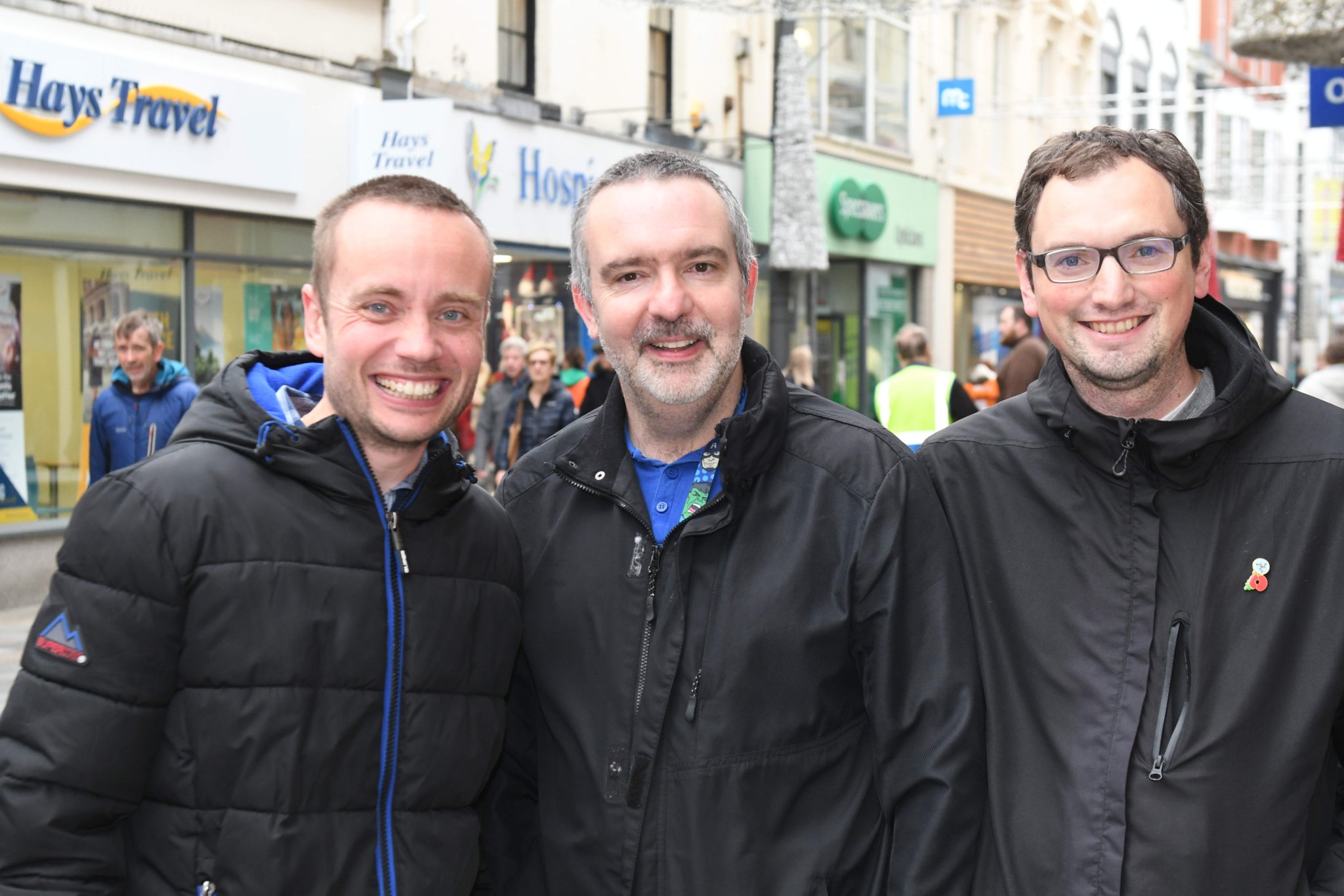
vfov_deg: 20.6
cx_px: 672
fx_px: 2464
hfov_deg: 30.5
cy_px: 448
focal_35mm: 66
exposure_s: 1/200
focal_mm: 44
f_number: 4
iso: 1250
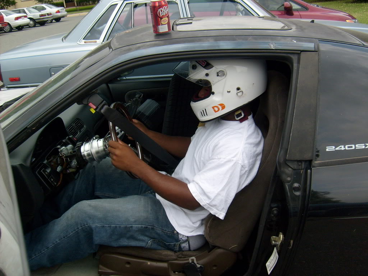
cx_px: 184
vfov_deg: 40.7
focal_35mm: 35
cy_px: 138
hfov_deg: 52.6
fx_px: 372
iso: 80
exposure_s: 1/180
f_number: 7.1
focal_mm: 5.8
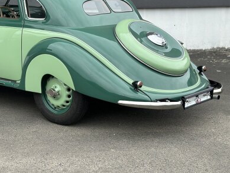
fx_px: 525
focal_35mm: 79
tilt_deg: -9.2
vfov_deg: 18.6
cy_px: 56
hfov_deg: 24.4
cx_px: 52
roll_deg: +0.6
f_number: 1.78
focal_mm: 6.86
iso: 80
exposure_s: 1/1376
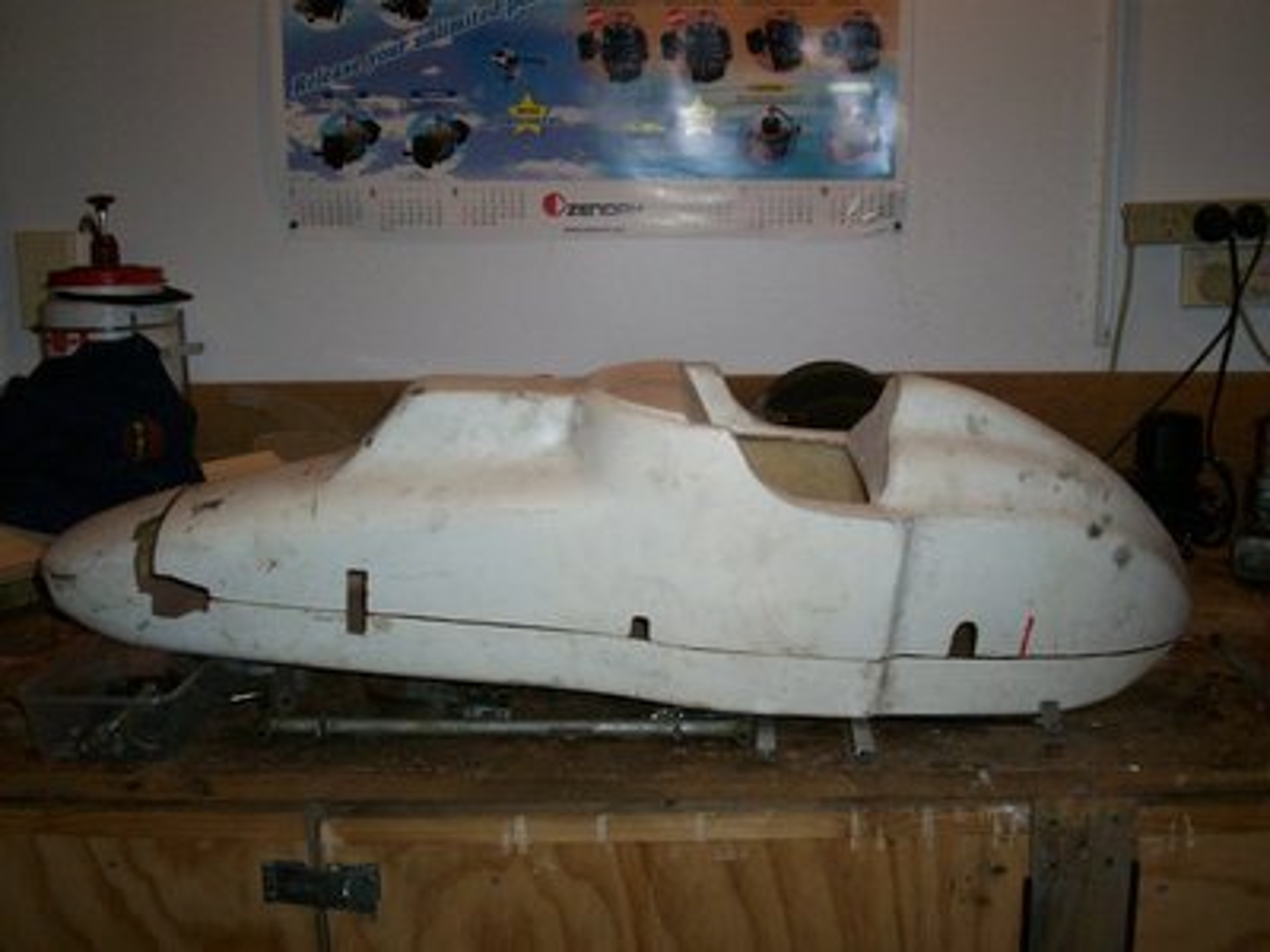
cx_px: 635
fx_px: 1321
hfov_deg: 51.4
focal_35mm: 36
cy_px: 476
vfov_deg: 39.7
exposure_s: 1/64
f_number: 4.5
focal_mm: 5.9
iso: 140
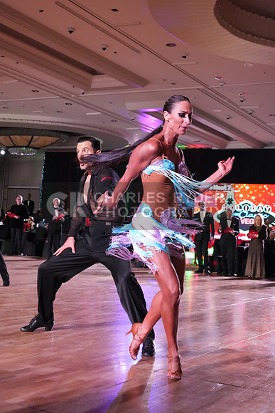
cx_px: 138
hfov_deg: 27.0
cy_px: 206
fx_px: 573
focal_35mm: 50
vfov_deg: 39.6
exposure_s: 1/320
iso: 6400
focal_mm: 50
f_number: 5
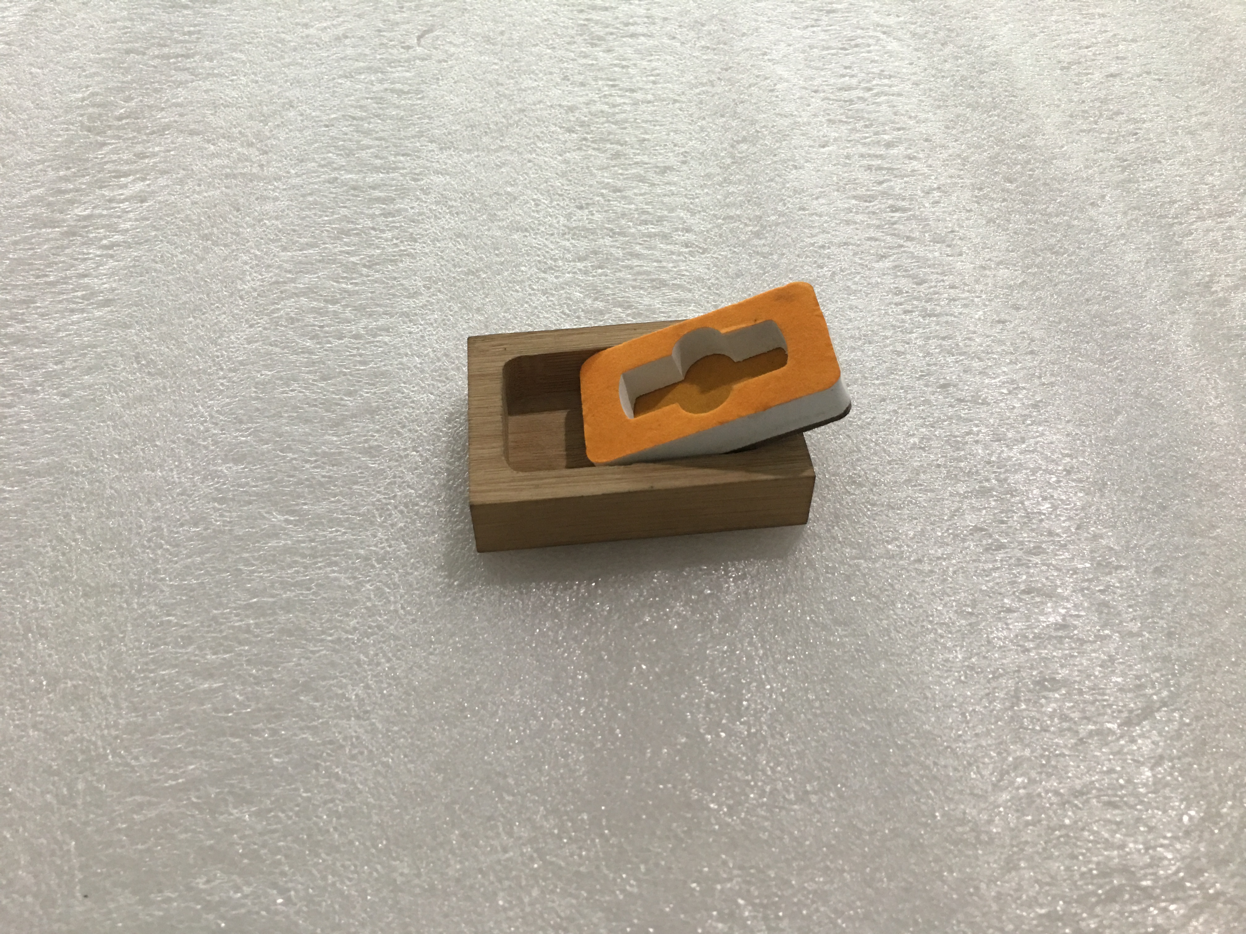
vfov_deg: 48.2
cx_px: 623
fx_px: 1044
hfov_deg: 61.7
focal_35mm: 29
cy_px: 467
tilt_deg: -46.4
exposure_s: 1/17
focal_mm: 4.15
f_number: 2.2
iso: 80
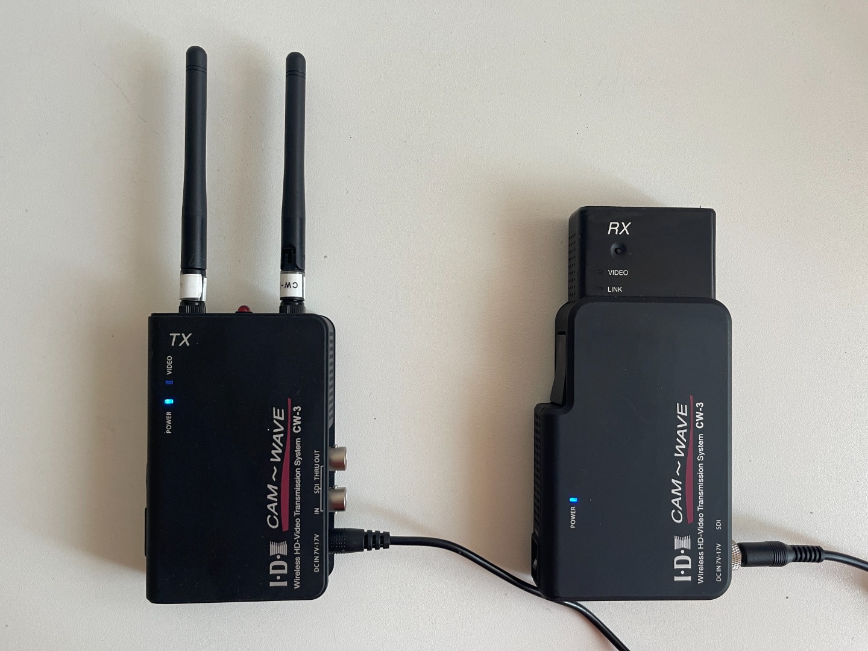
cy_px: 326
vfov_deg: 54.9
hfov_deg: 69.4
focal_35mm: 25
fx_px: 627
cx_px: 434
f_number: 1.6
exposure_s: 1/74
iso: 125
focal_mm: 5.1
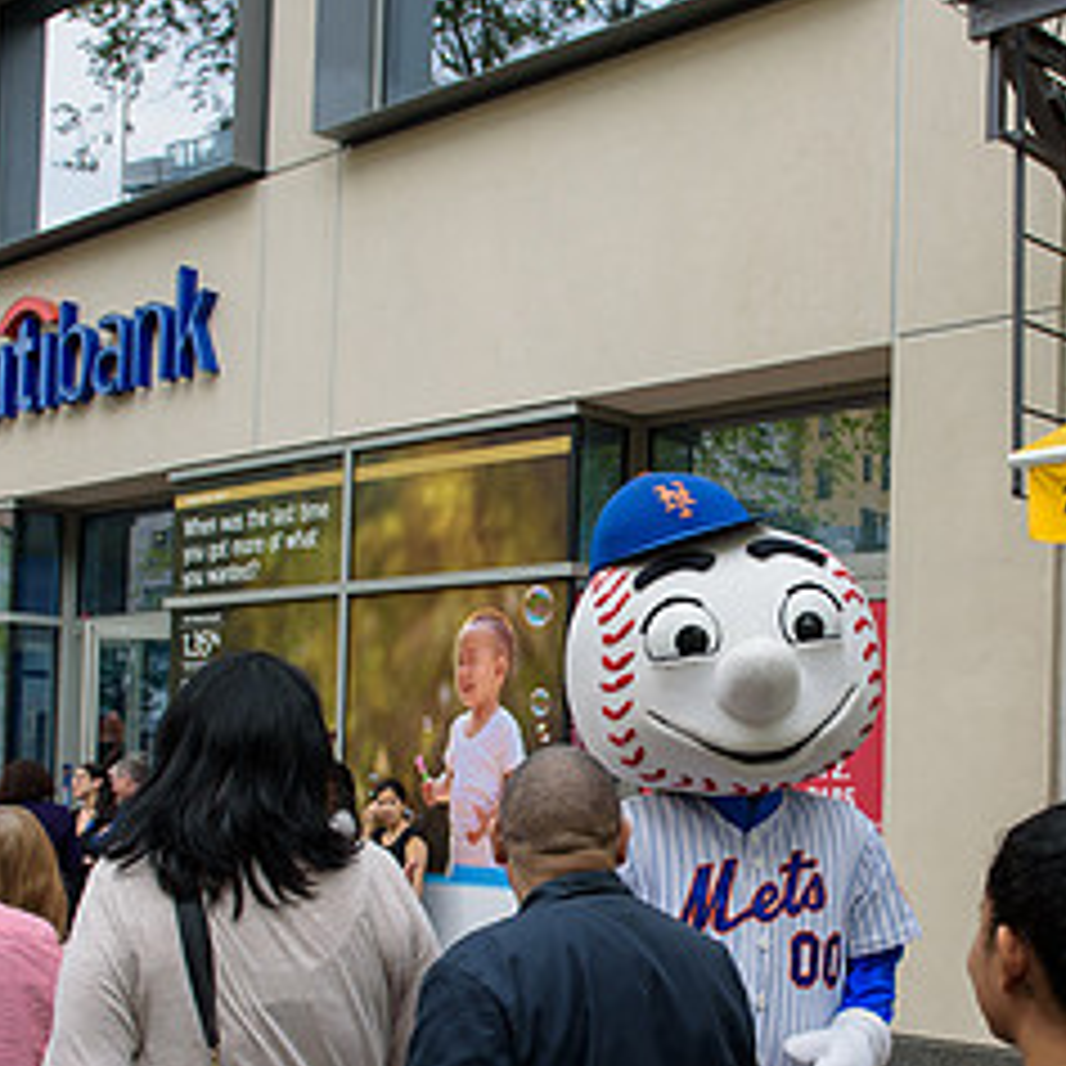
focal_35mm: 54
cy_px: 749
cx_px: 720
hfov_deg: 31.4
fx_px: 1881
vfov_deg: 31.3
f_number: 4
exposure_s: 1/250
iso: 200
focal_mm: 26
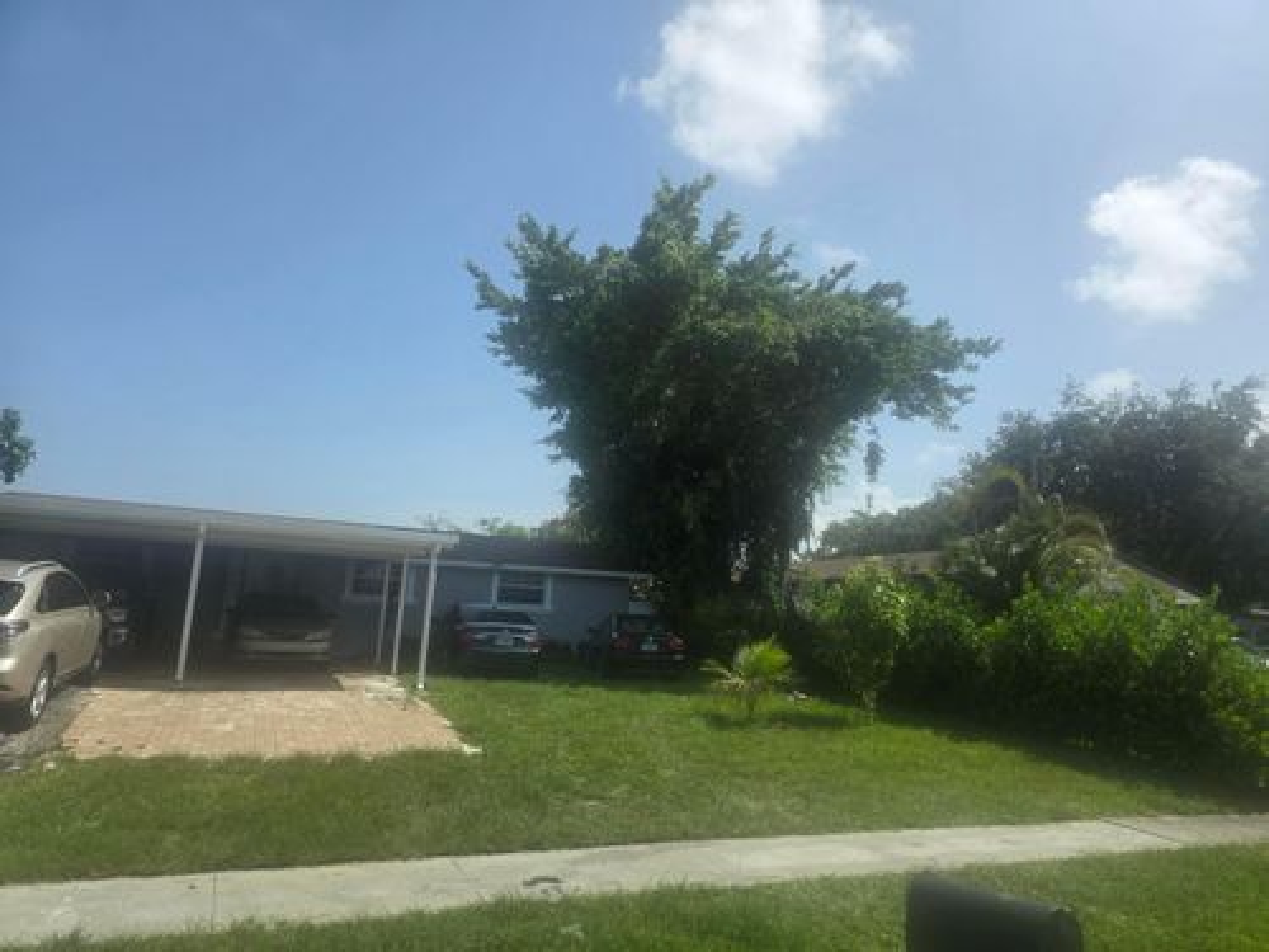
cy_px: 476
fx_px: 843
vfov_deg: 58.9
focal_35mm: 23
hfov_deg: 73.9
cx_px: 634
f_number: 1.7
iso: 12
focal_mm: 6.3
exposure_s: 1/932
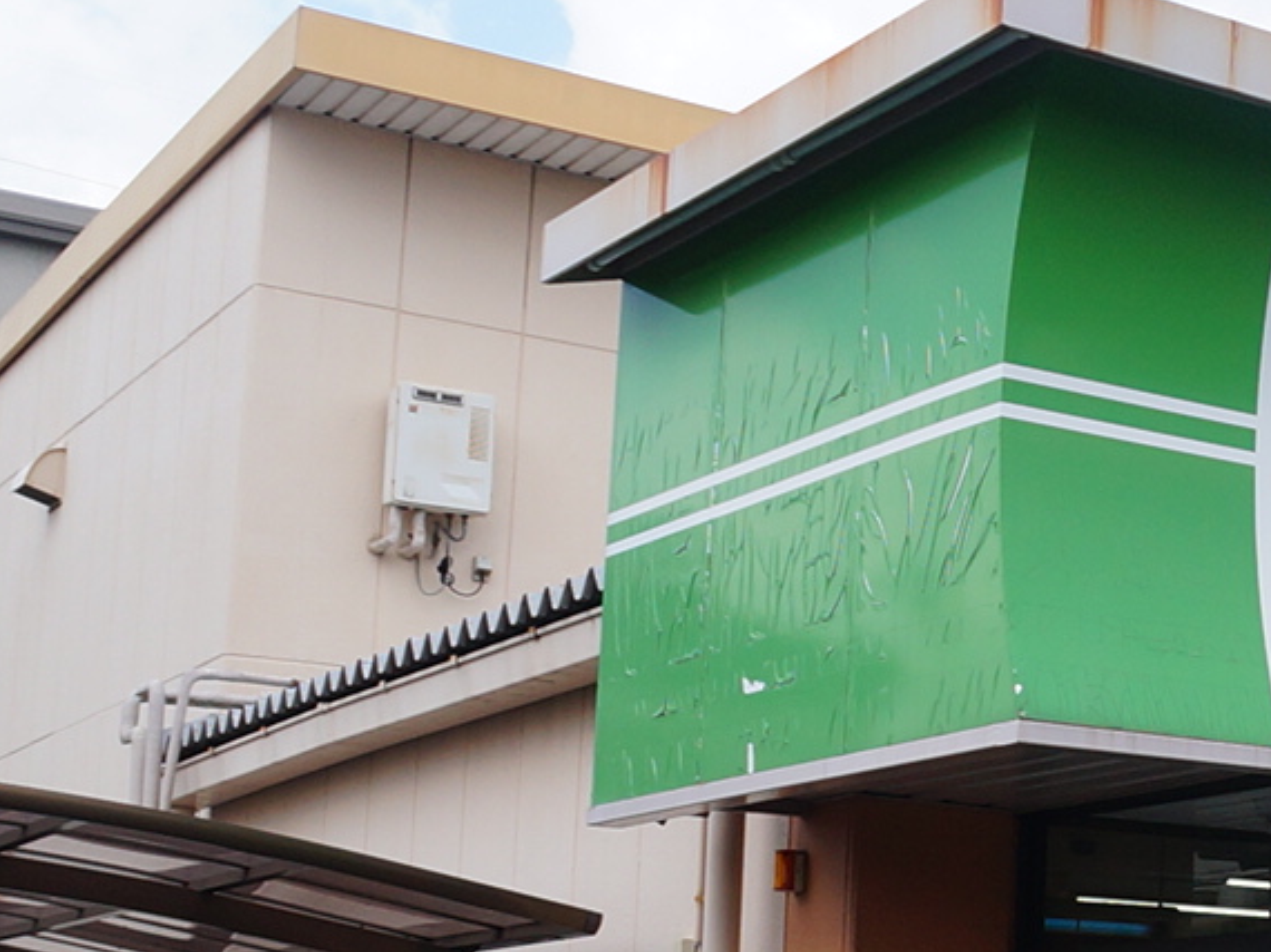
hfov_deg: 17.8
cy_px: 805
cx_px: 1884
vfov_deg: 14.8
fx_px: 3633
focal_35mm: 99
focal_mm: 16
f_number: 5.6
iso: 200
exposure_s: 1/640
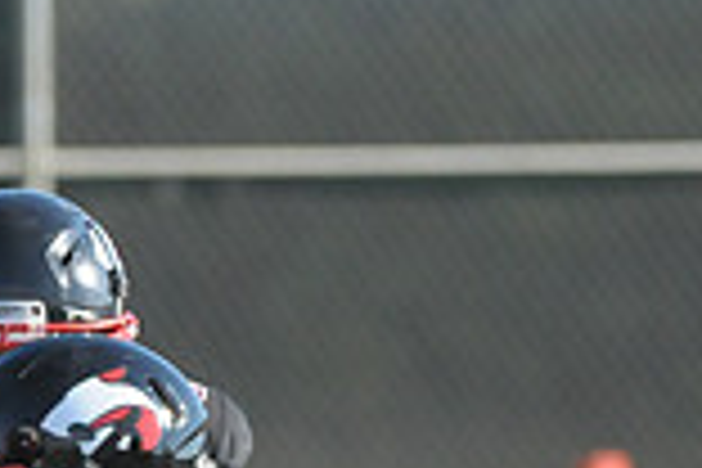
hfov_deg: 1.9
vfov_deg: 1.2
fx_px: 21682
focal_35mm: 1112
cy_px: 812
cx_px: -99
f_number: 4
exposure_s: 1/5000
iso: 1600
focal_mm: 200
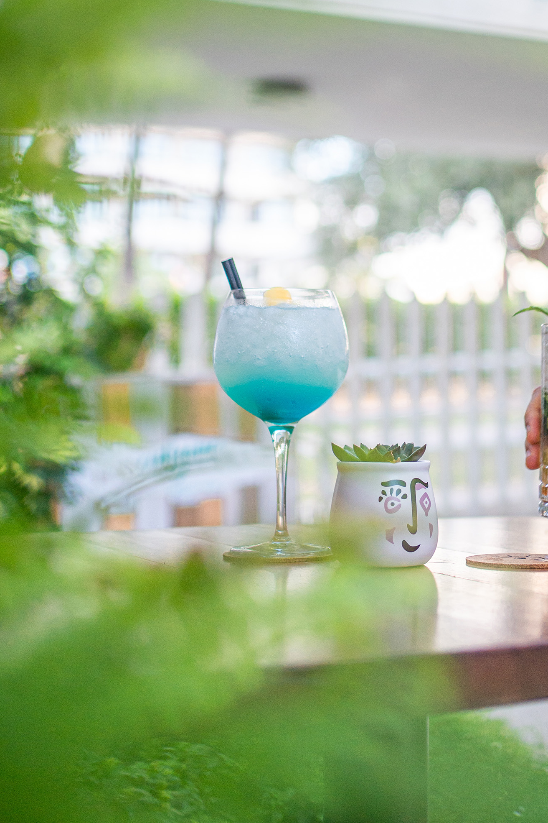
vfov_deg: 31.2
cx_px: 421
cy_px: 183
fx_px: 1438
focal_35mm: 63
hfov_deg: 21.4
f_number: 2
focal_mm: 35
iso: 400
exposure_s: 1/200
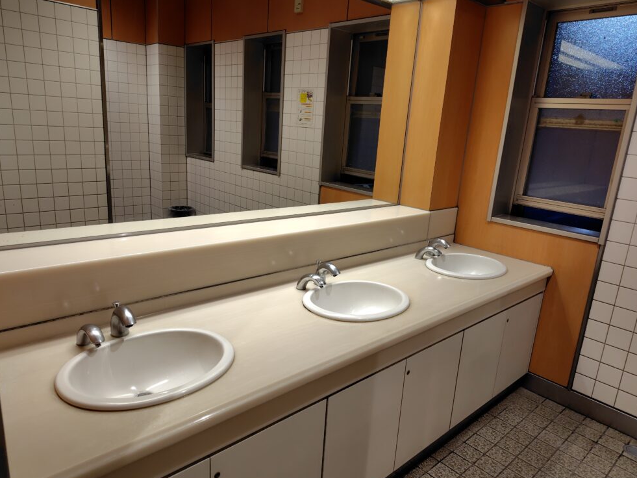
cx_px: 319
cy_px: 248
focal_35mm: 24
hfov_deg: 71.6
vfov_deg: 56.8
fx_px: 442
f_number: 1.9
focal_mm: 5.6
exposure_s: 1/60
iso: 189
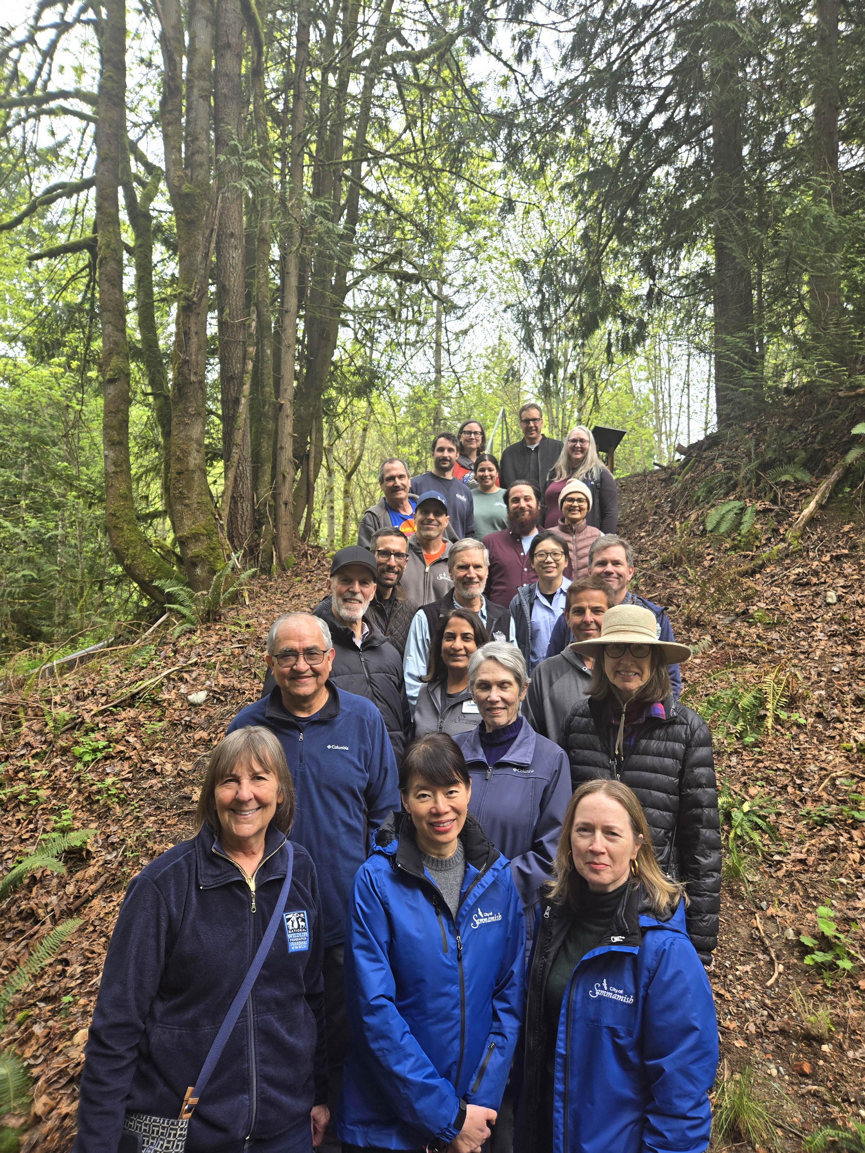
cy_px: 576
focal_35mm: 23
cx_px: 432
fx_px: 766
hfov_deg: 58.9
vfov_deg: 73.9
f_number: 1.8
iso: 32
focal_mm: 5.4
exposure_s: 1/180
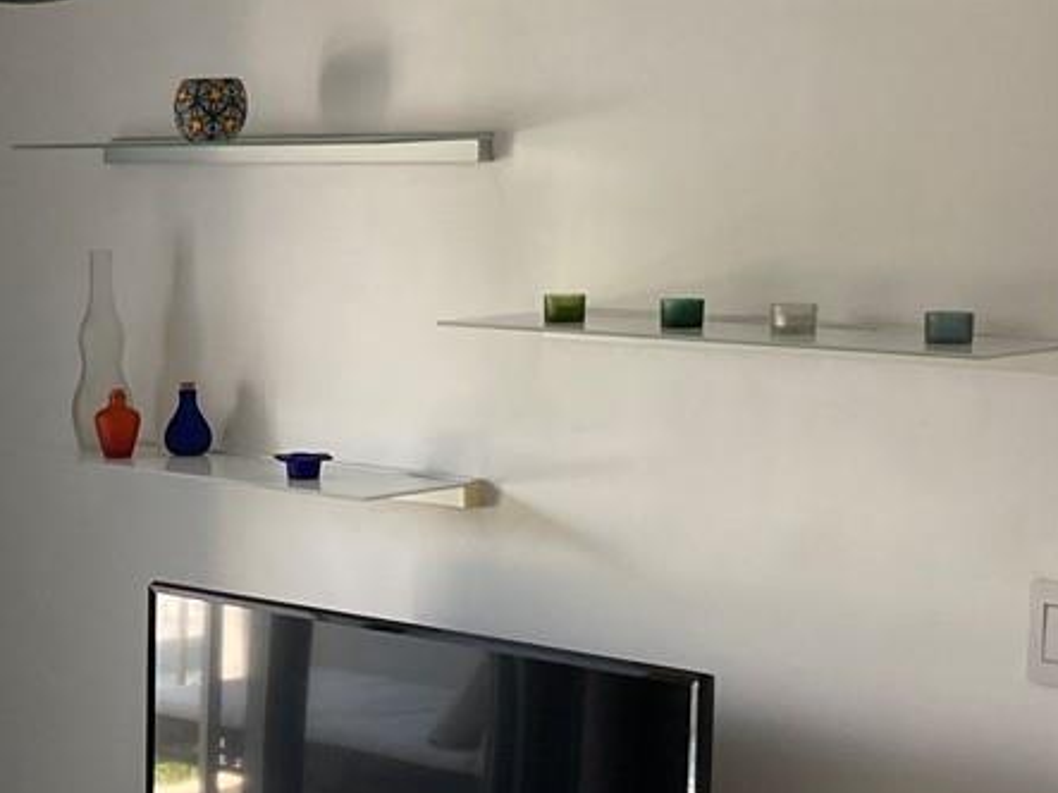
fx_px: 2872
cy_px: 571
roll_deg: +2.0
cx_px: -308
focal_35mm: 94
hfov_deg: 19.3
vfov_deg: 15.7
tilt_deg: -7.8
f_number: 1.8
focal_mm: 4.25
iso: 50
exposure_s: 1/120
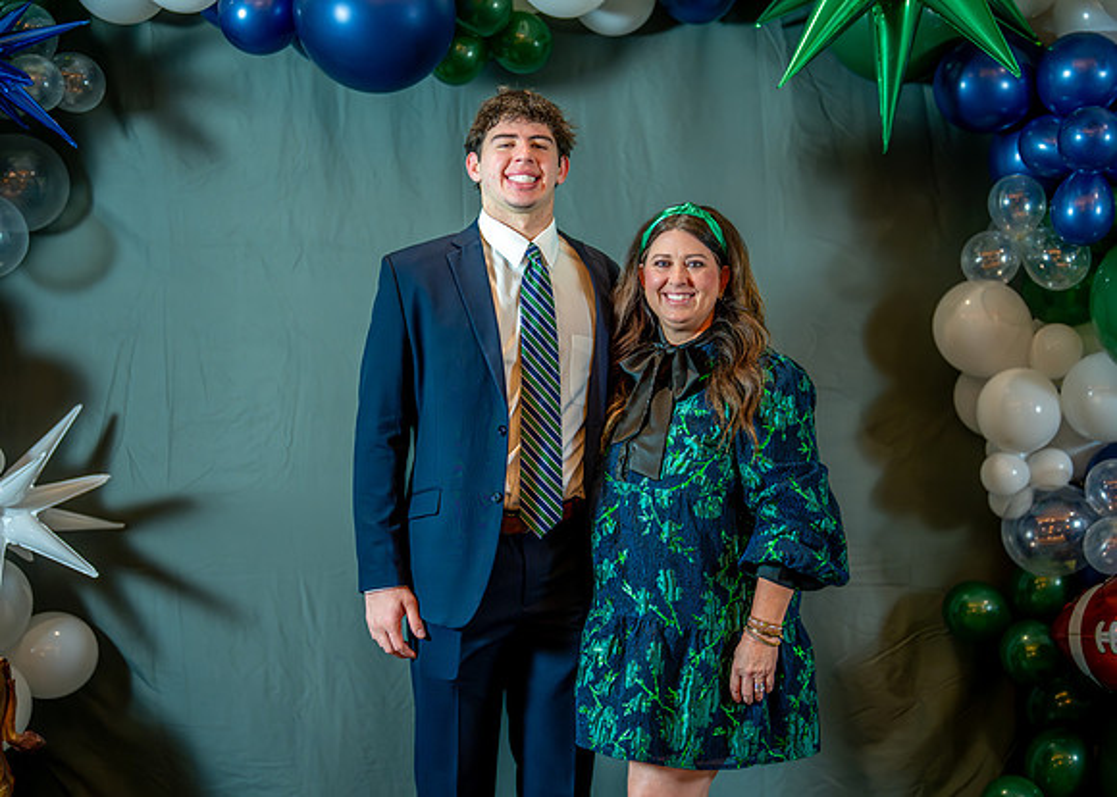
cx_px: 604
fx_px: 1712
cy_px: 398
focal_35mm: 54
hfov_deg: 36.1
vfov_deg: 26.2
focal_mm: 50
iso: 1250
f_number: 1.2
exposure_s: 1/400
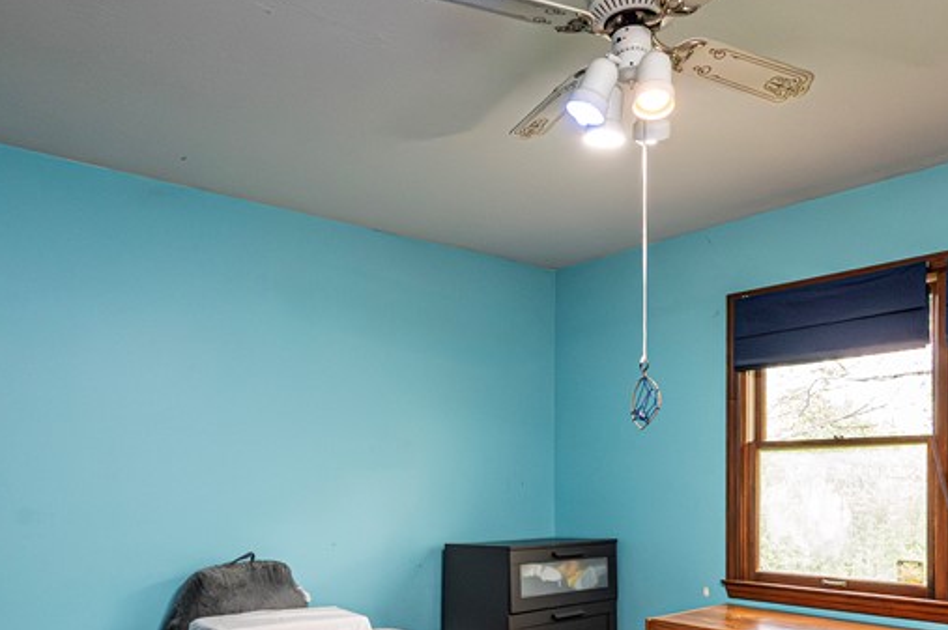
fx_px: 789
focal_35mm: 30
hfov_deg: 62.0
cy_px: 500
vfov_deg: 41.7
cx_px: 455
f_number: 8
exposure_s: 1/100
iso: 5000
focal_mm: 14
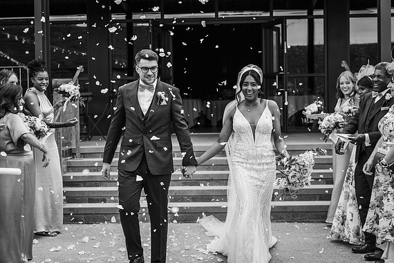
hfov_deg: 31.9
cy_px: 133
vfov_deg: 21.6
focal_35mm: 63
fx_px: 689
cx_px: 194
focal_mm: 62
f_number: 5
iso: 360
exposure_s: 1/1000
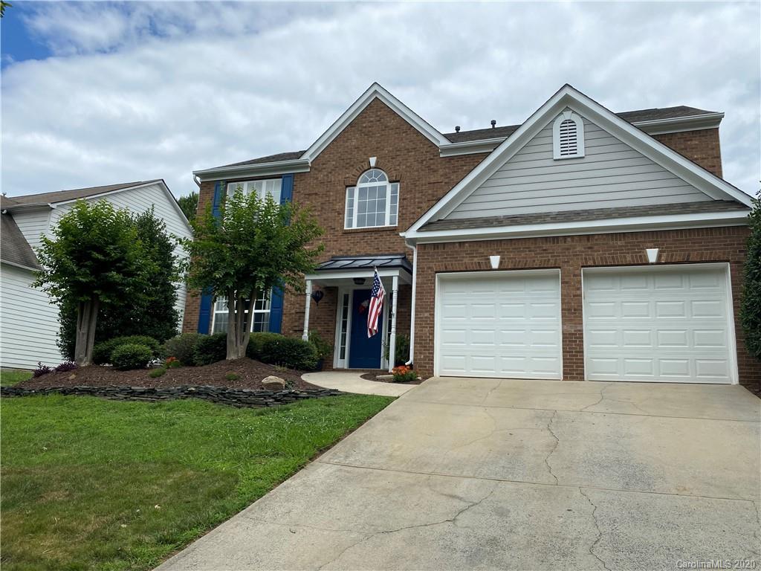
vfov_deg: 53.1
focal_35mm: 26
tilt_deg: +13.2
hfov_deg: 67.3
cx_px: 380
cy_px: 286
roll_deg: -3.3
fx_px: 572
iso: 32
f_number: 1.8
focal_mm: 4.25
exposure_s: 1/3610
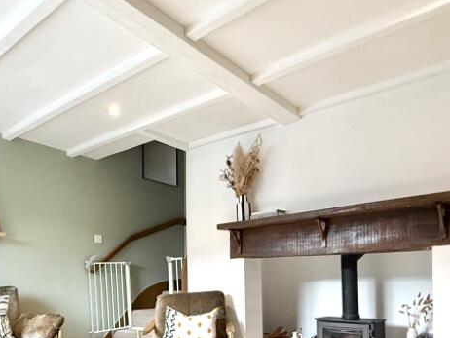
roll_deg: +0.6
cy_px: 271
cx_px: 177
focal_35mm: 31
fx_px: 403
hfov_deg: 57.8
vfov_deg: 43.3
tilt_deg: -0.3
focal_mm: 2.22
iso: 250
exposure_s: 1/100
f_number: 2.2
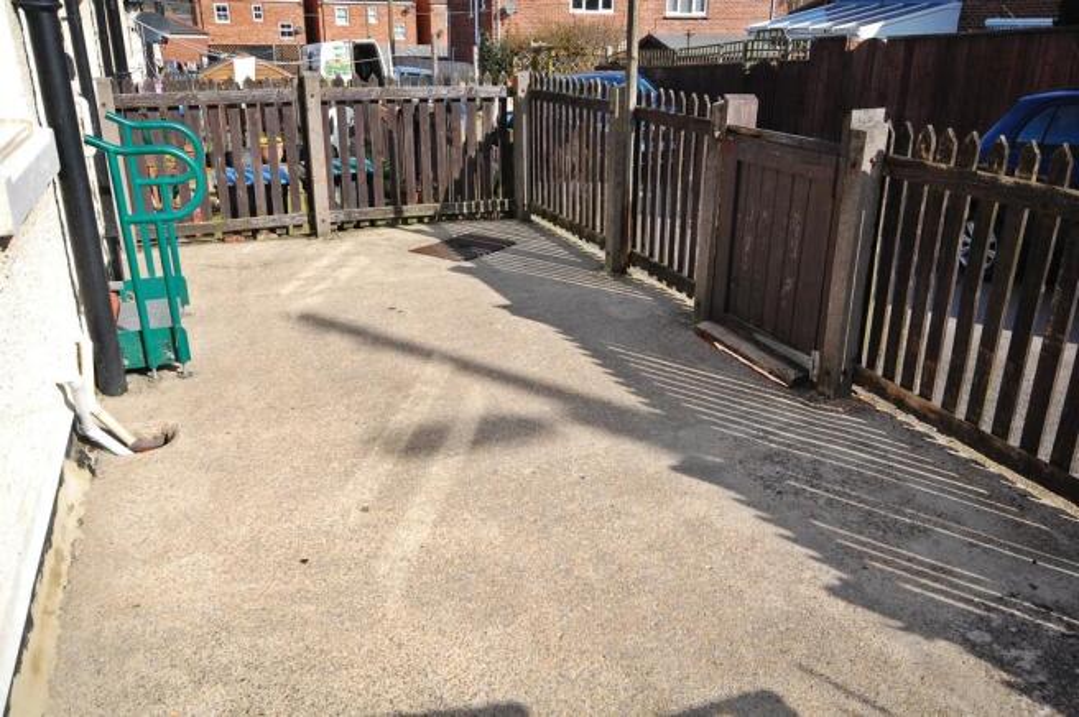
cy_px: 358
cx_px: 540
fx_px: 898
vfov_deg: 43.5
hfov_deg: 62.0
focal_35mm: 30
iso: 800
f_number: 13
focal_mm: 20
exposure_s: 1/640
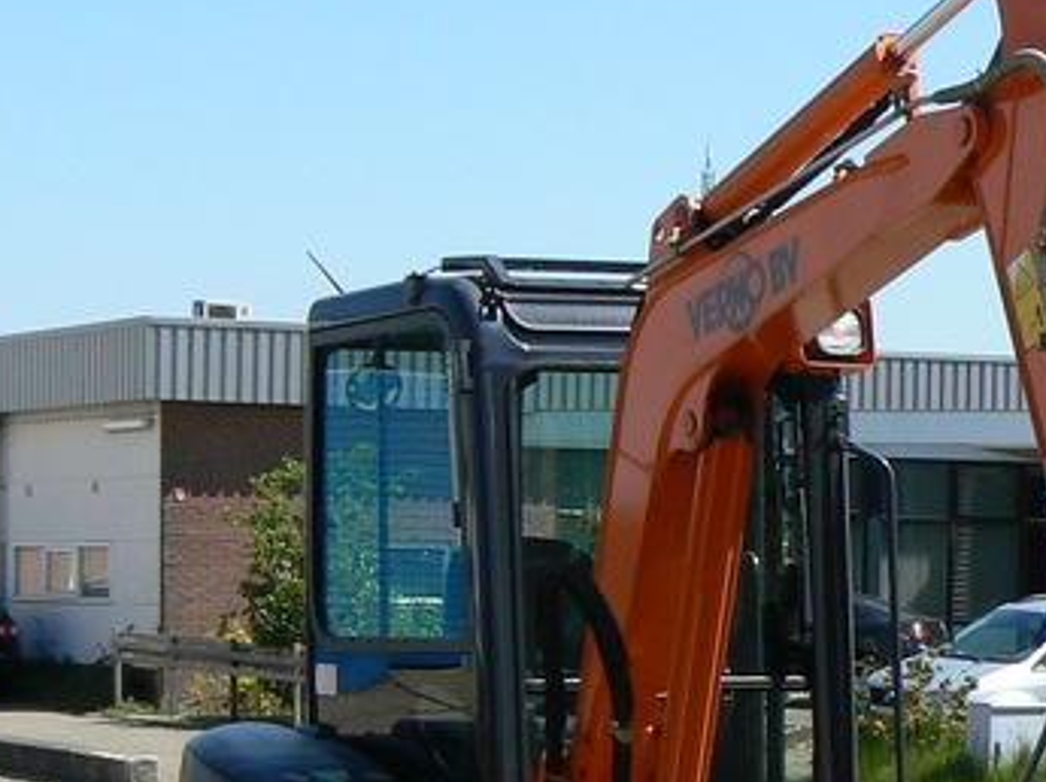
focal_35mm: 130
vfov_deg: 11.2
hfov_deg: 15.2
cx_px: 691
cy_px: 824
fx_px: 3924
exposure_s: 1/1300
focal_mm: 7.6
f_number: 4
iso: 100
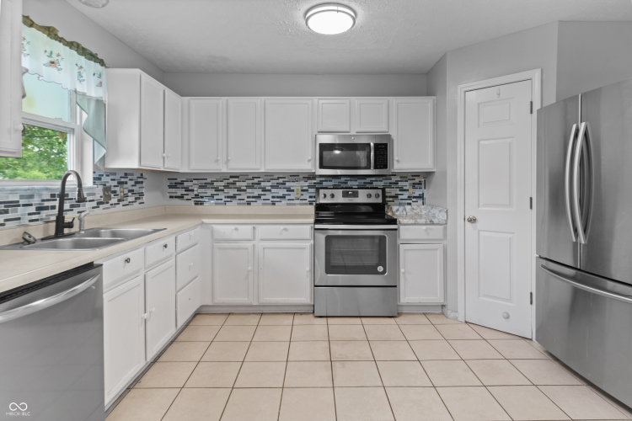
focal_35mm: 18
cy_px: 210
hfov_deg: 90.0
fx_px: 316
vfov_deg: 67.4
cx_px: 316
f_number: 9
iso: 250
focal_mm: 12
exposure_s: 1/1.25
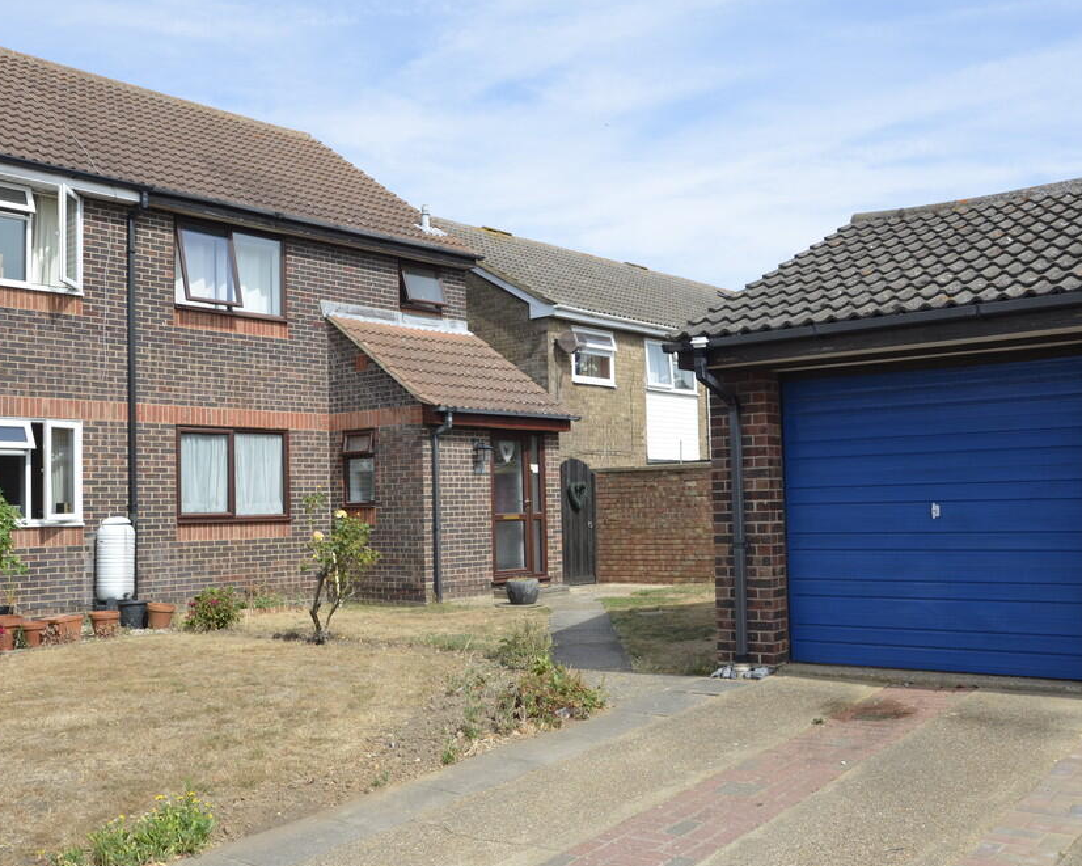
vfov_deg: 40.6
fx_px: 1172
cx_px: 506
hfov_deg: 49.5
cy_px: 439
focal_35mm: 37
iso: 125
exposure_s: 1/250
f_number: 8
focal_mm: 21
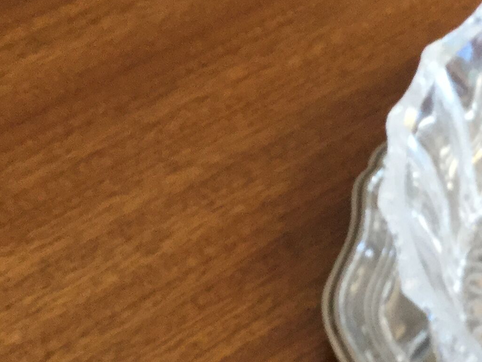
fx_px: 1379
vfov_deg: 14.9
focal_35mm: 99
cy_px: 211
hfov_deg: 18.6
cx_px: 603
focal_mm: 3.3
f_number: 2.4
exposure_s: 1/33
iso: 40
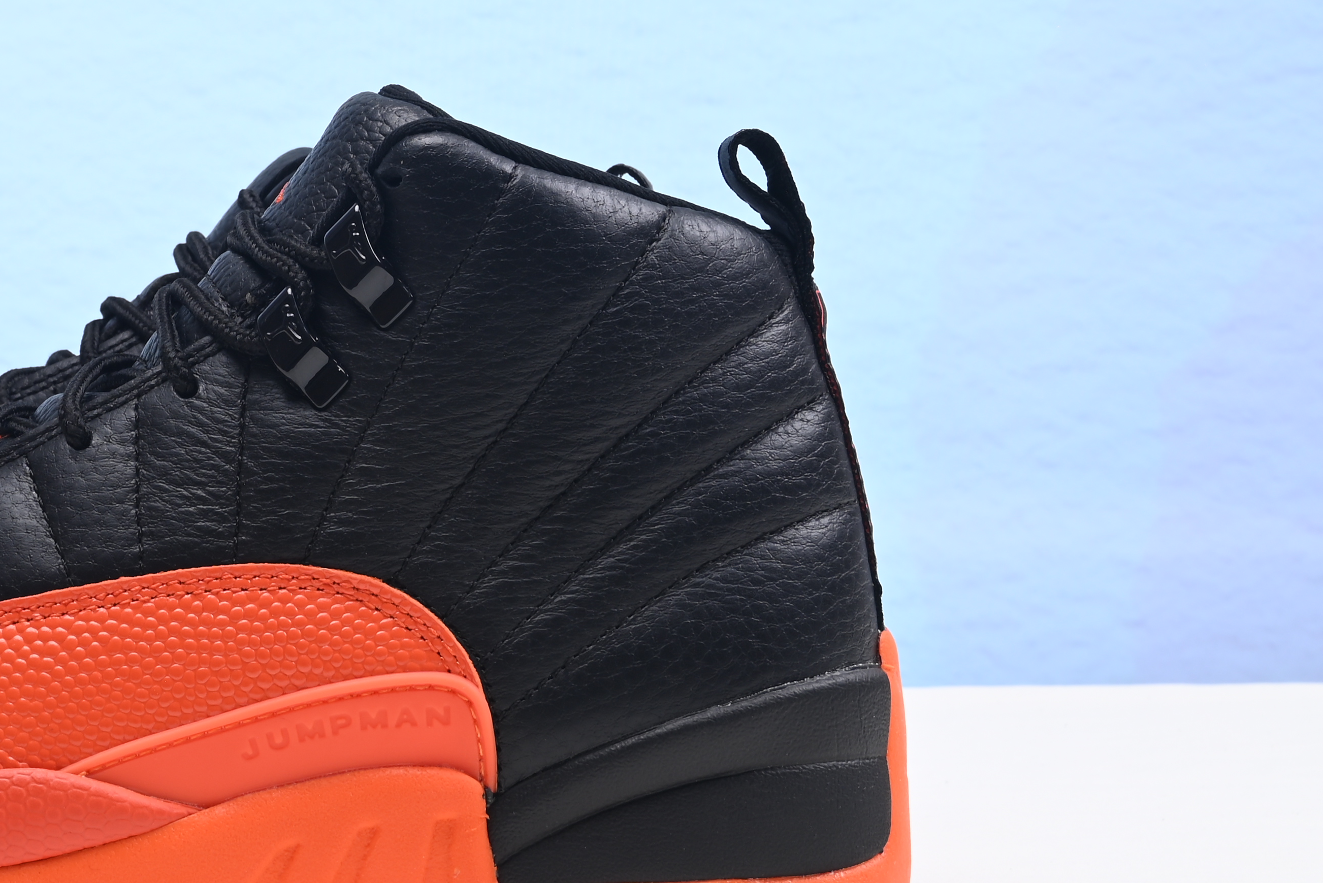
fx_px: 3566
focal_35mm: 97
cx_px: 141
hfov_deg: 20.6
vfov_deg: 14.0
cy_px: 56
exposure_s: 1/2
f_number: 16
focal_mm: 42
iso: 100
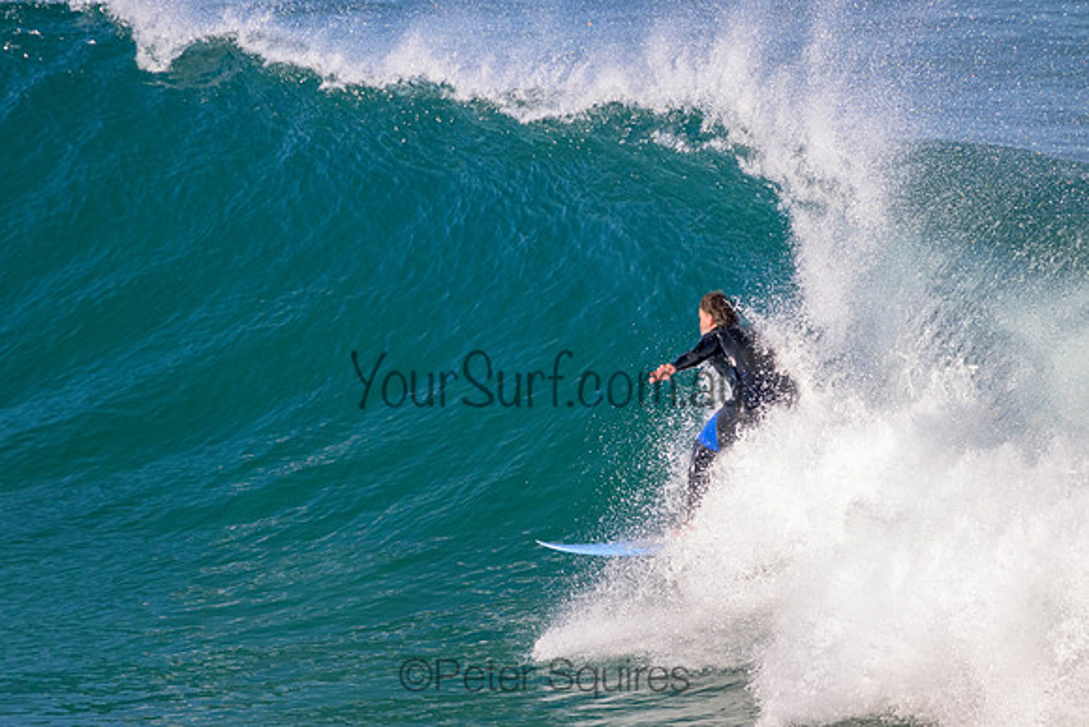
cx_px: 544
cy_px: 364
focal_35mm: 800
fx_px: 24205
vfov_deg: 1.7
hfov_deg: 2.6
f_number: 11
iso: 2200
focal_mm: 800
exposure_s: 1/2000
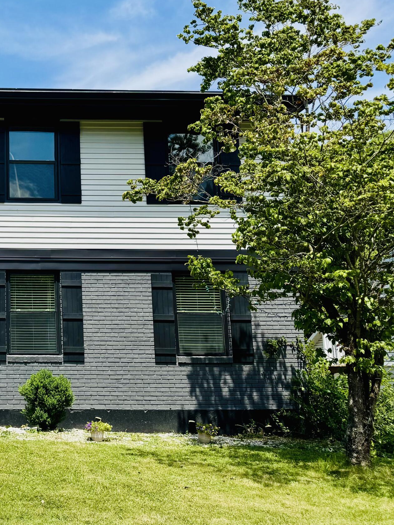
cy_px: 249
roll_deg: +0.3
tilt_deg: +9.6
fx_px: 652
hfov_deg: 30.3
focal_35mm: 43
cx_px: -32
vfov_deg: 43.8
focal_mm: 6.76
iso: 80
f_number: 1.78
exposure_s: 1/4310
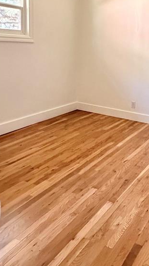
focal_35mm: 33
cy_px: 74
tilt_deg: -7.5
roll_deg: -3.8
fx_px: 232
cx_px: 177
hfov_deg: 30.5
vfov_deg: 57.2
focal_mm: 2.22
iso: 1000
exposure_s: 1/60
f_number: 2.2
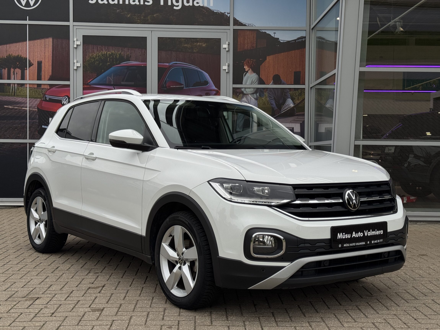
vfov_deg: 30.3
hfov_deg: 39.7
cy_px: 165
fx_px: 610
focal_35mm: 48
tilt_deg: +0.5
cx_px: 220
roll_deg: +0.2
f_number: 1.78
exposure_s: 1/854
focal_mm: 6.76
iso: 64
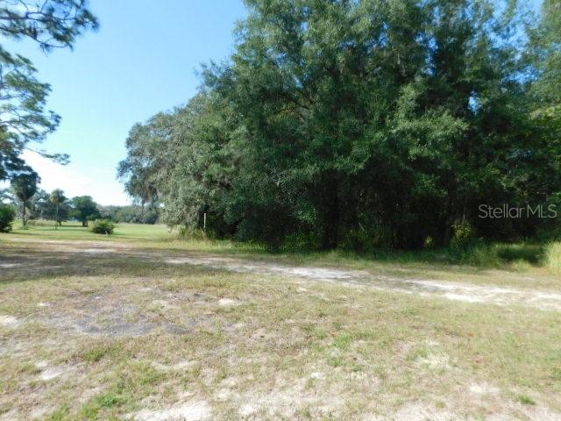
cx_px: 280
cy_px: 210
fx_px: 373
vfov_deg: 58.9
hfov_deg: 73.9
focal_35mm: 23
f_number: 3
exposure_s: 1/640
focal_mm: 4
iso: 125
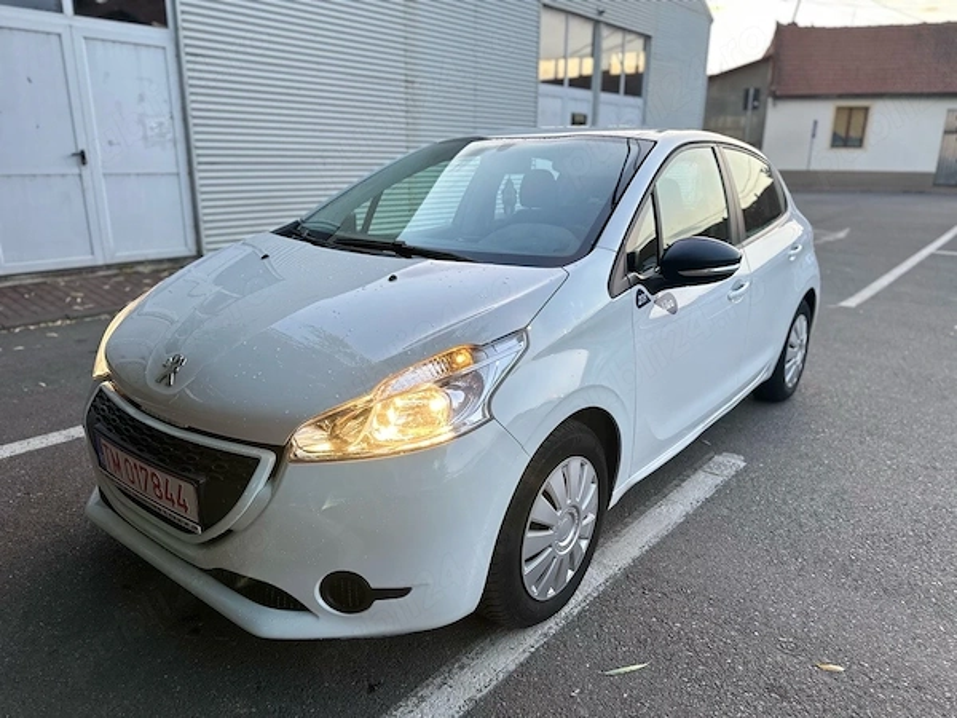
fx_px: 664
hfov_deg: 71.6
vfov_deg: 56.8
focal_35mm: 24
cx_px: 478
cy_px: 359
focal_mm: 6.86
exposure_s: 1/75
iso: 80
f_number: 1.78
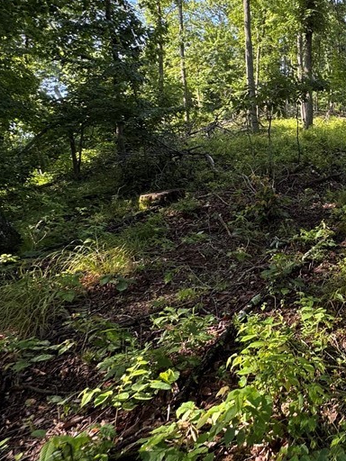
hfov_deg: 43.2
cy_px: 150
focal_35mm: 28
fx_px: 373
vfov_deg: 61.8
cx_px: 341
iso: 40
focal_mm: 2.22
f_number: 2.2
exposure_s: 1/119
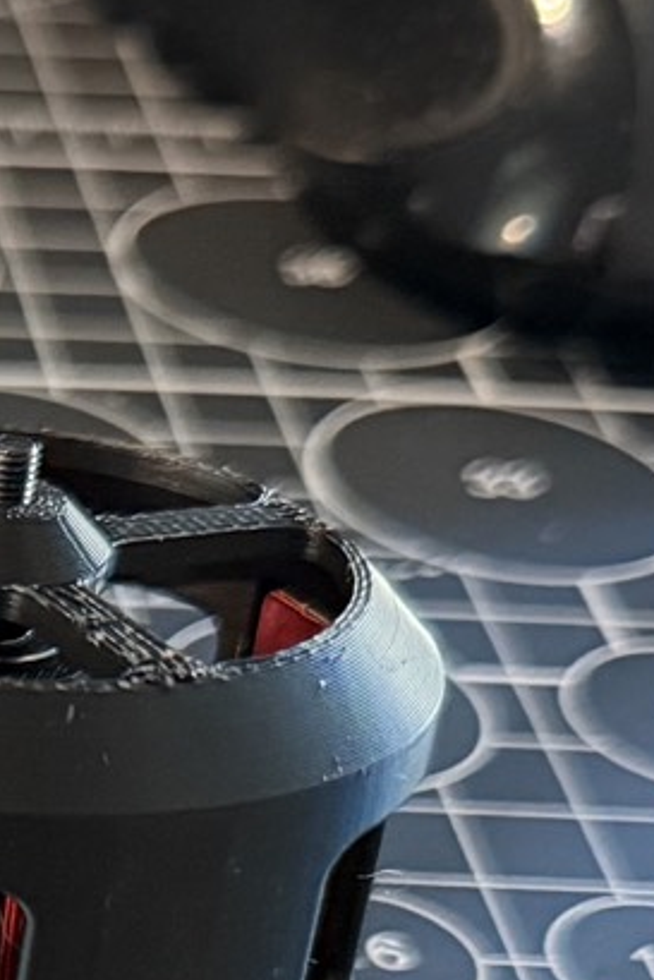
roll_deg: -0.7
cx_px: -826
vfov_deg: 16.1
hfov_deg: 10.1
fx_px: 3321
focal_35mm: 122
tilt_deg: -40.6
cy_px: 1193
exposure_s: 1/60
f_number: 1.78
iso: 800
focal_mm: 6.76
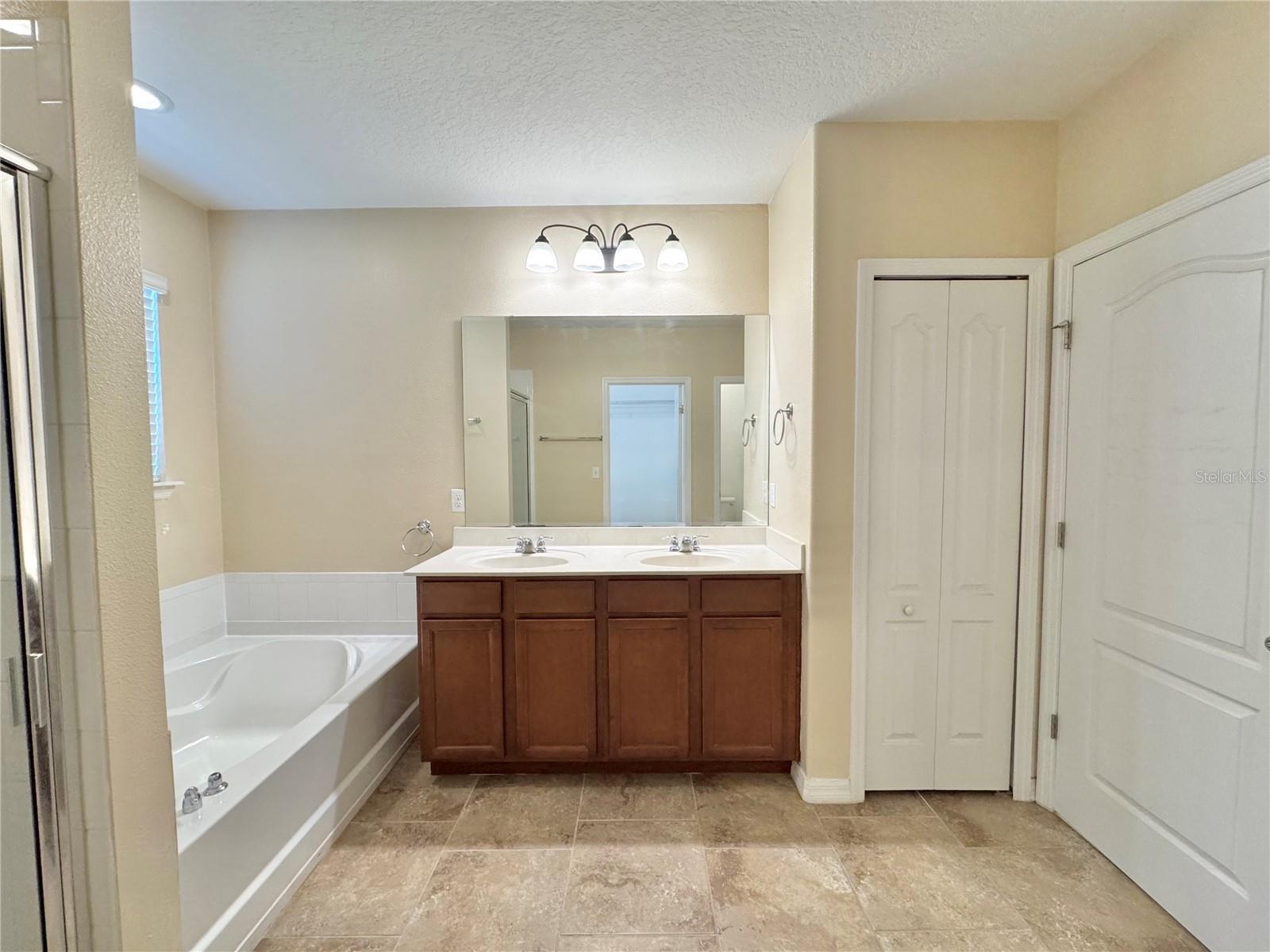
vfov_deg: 85.7
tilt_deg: -2.8
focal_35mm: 14
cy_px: 476
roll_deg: +0.5
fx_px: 514
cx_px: 635
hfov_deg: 102.1
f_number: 2.2
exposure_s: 1/120
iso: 250
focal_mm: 2.22
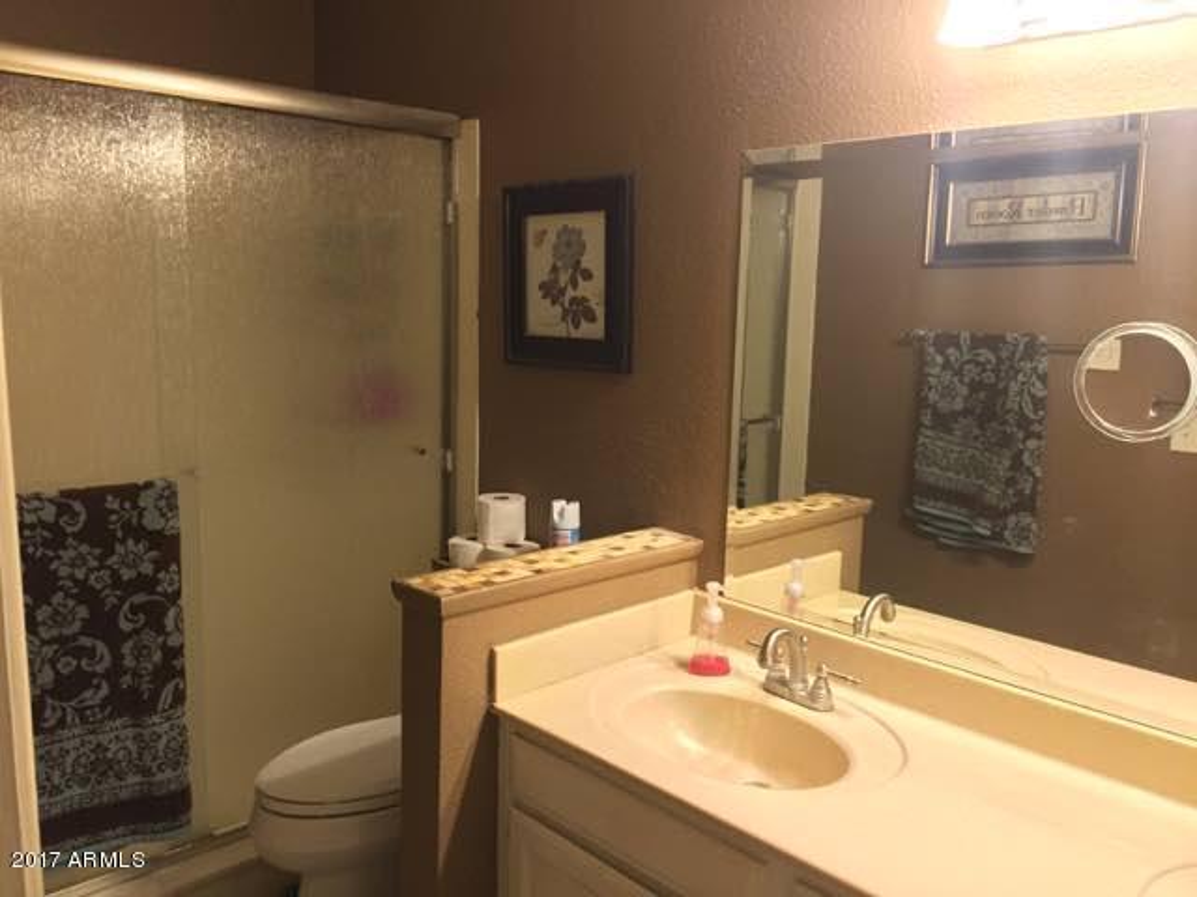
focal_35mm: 29
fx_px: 1003
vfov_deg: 48.2
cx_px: 598
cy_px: 448
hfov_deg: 61.7
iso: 250
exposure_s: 1/24
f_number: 2.2
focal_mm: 4.15
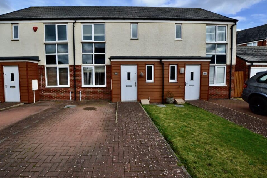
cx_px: 125
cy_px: 84
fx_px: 119
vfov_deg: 73.7
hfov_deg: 96.6
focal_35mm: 16
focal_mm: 10
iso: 400
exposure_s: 1/320
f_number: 10
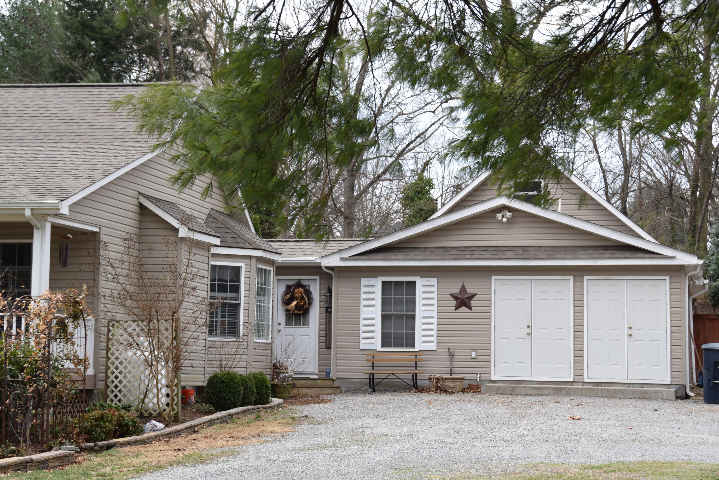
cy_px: 240
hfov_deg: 24.6
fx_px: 1648
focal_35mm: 82
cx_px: 360
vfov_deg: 16.6
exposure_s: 1/250
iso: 320
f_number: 8
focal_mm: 55
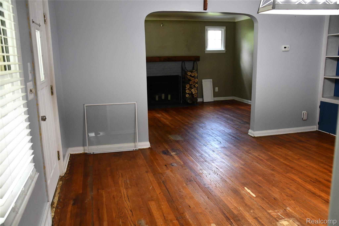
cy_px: 113
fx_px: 292
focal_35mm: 31
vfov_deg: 42.3
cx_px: 170
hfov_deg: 60.3
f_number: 3.8
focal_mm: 21
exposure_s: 1/125
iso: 2200
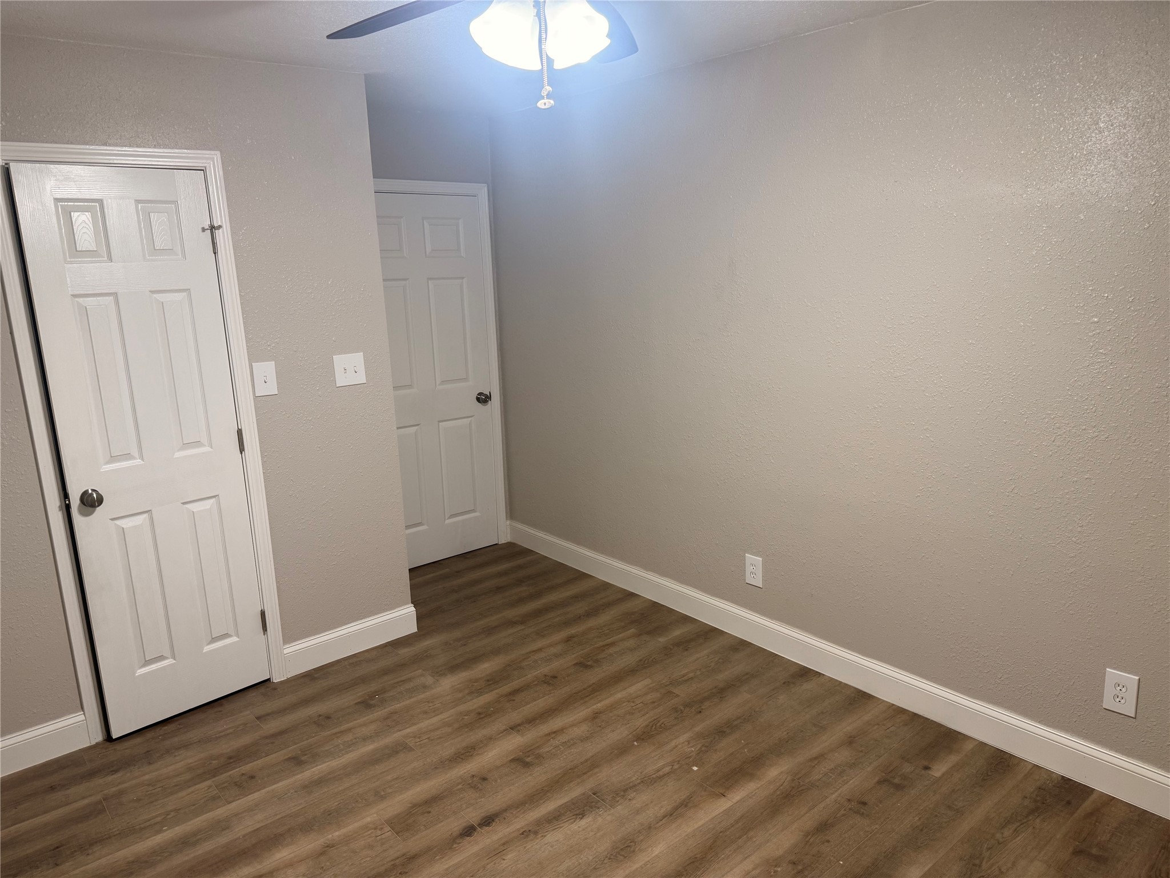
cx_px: 585
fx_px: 811
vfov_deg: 56.8
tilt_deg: -12.6
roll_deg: +1.7
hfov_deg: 71.6
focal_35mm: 24
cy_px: 439
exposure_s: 1/60
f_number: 1.78
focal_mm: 6.76
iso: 125
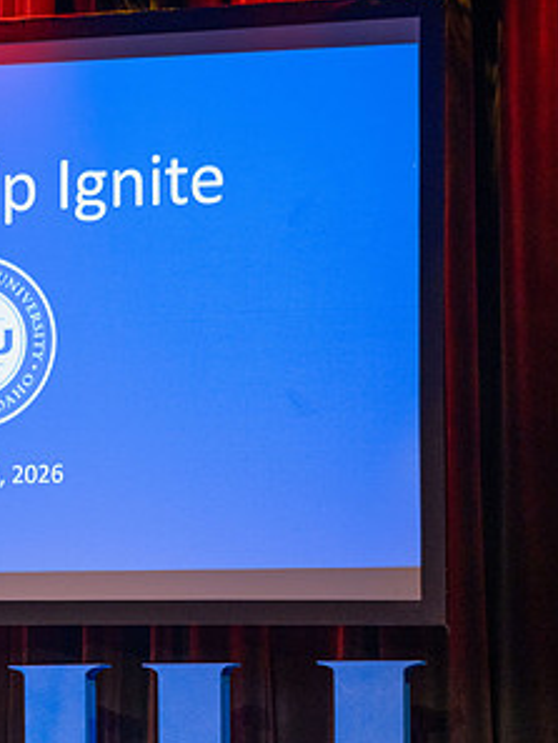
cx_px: -104
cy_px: 494
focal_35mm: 177
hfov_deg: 8.3
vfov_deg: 11.2
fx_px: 3802
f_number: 3.5
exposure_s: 1/200
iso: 640
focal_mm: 90
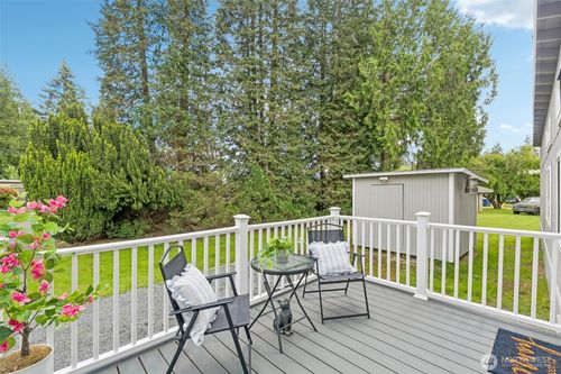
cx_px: 280
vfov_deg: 77.3
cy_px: 187
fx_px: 234
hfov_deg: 100.4
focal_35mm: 15
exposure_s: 1/50
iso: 250
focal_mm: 10
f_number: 9
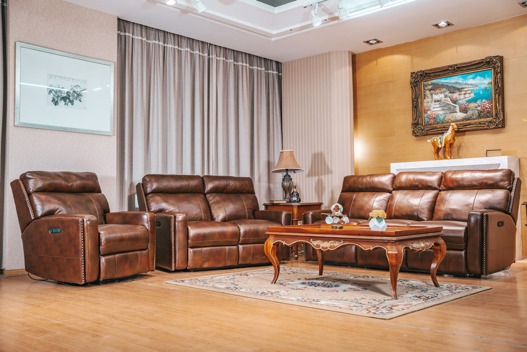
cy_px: 176
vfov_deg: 35.7
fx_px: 546
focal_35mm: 37
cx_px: 264
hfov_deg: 51.5
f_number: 3.5
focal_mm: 37.3
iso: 640
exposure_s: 1/80
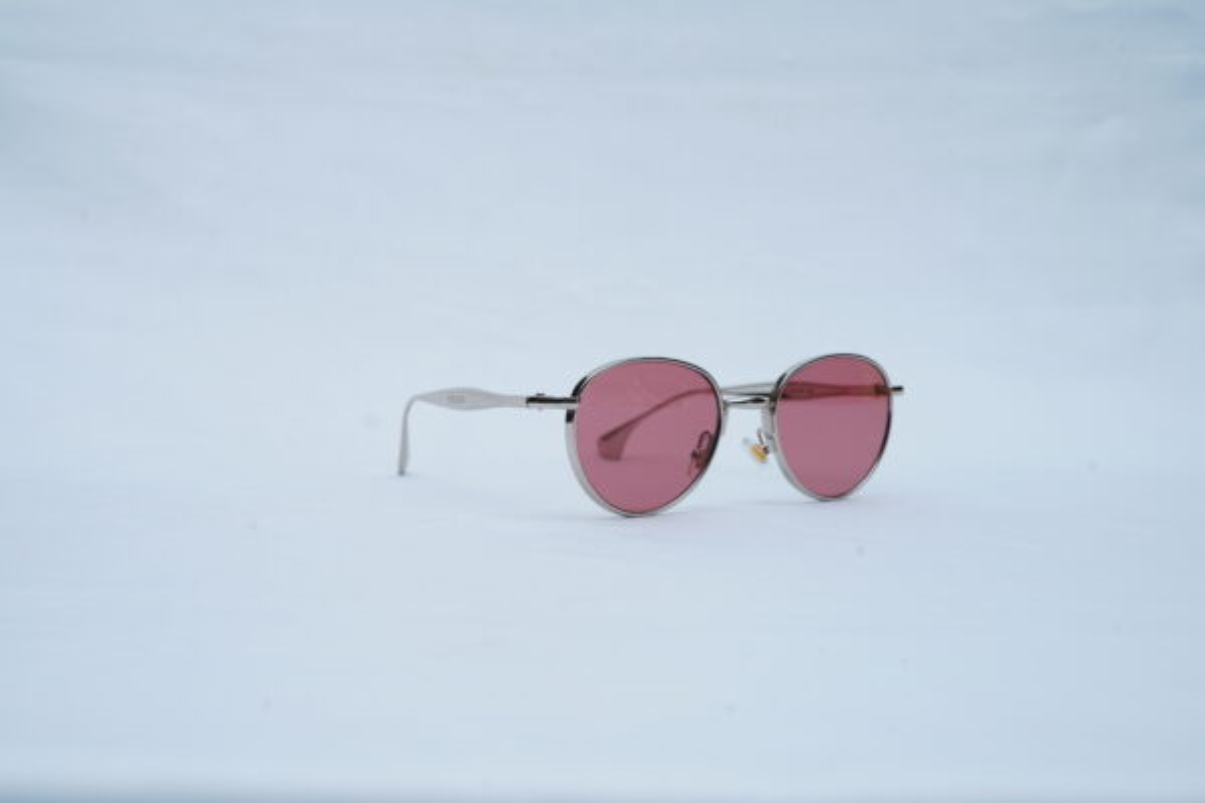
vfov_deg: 27.0
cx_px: 602
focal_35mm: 50
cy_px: 402
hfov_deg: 39.6
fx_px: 1673
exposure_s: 1/160
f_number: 9
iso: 125
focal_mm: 50
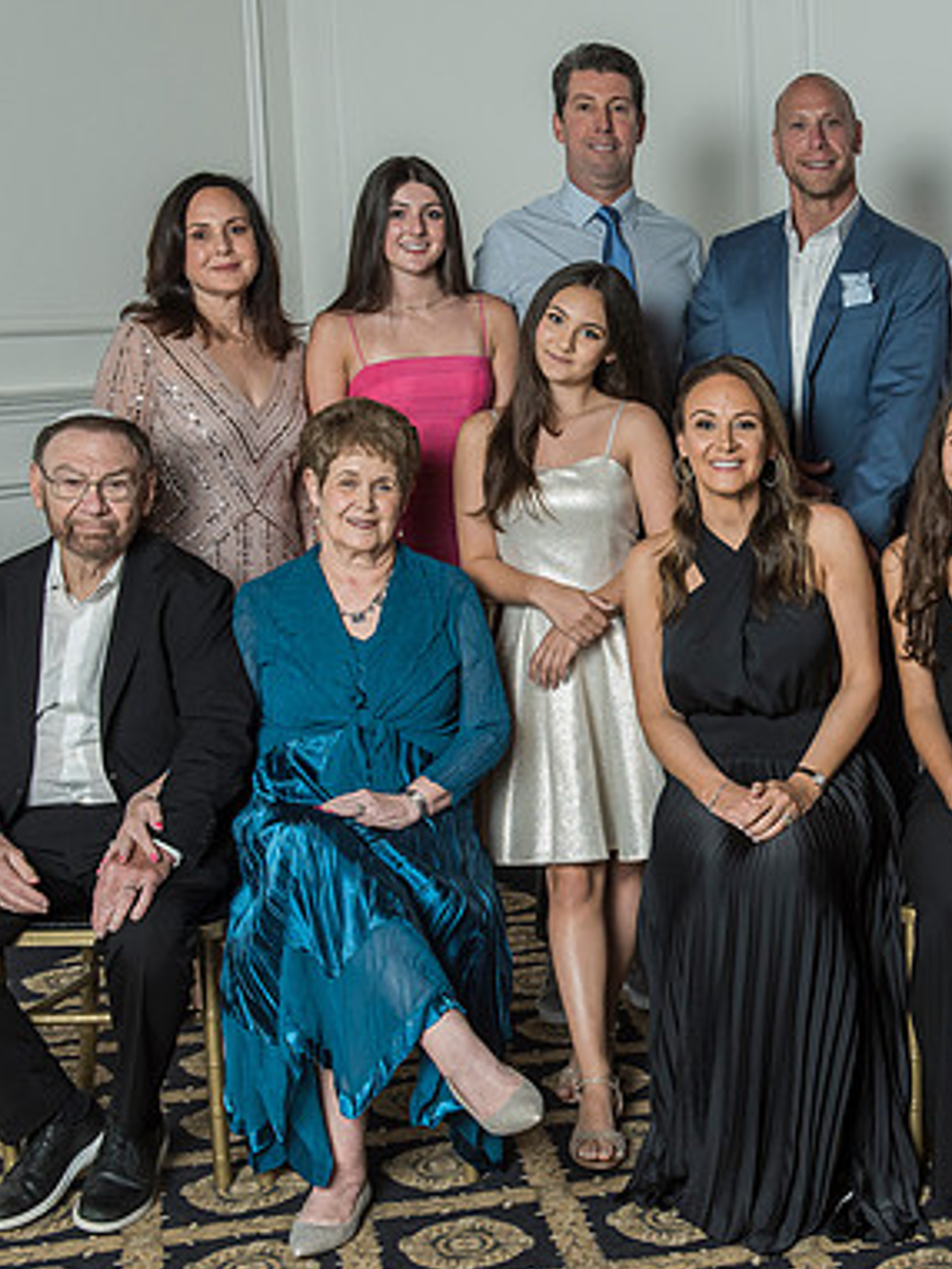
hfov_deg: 24.7
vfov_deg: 33.2
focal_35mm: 58
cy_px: 639
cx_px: 816
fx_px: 2126
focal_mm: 36
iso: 1250
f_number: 6.3
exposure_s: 1/125
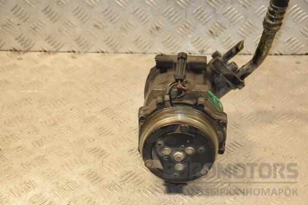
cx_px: 154
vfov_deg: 18.2
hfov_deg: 27.0
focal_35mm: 75
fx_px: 642
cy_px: 102
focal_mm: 50
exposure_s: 1/200
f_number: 5
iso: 800
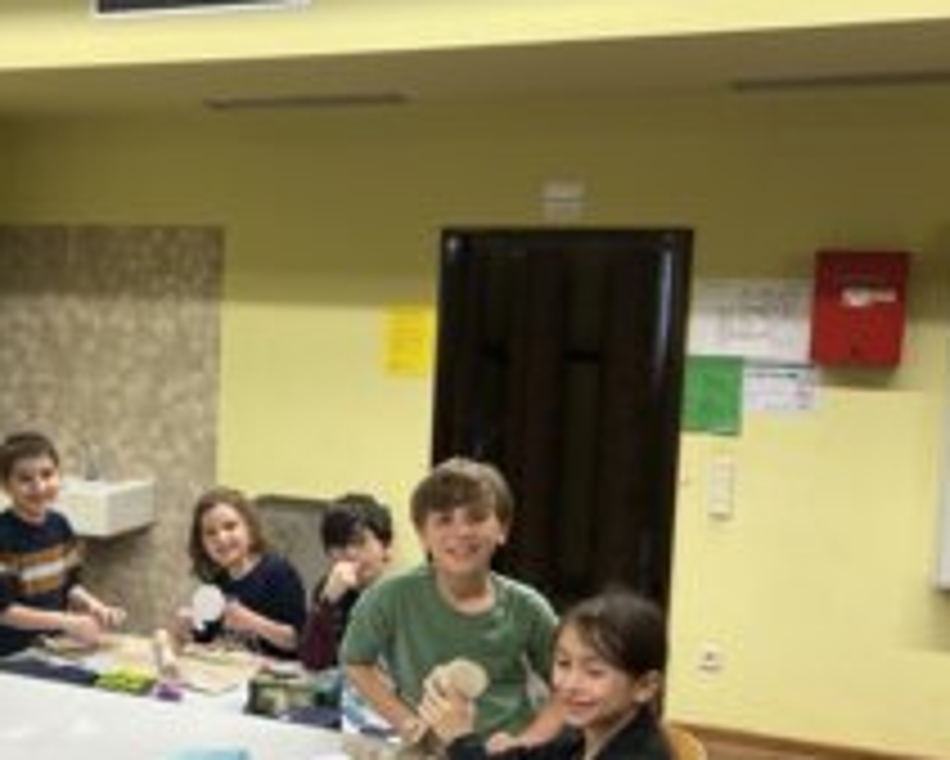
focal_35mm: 48
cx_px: 239
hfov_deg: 37.8
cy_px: 436
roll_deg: -2.4
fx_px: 1350
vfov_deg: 31.4
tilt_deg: -5.7
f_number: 1.5
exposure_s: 1/100
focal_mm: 5.7
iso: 125
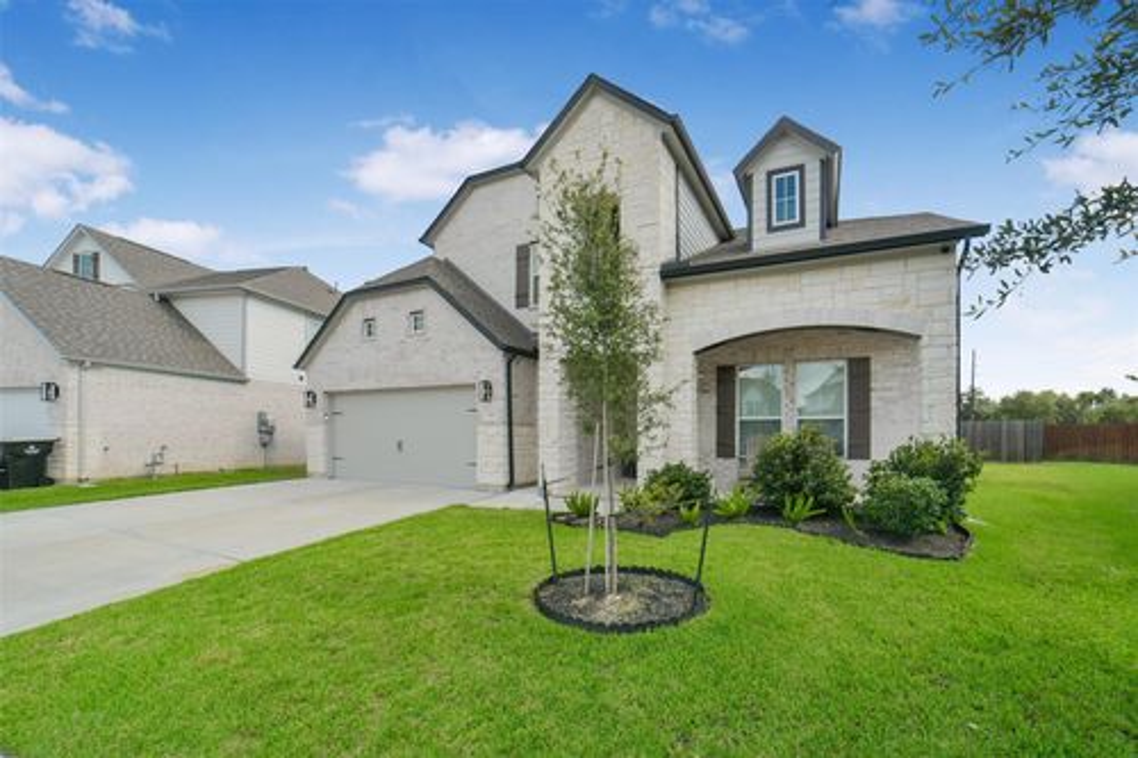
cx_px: 569
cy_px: 379
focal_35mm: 14
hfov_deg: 104.3
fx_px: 442
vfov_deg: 81.2
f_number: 11
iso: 500
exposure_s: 1/500
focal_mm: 14
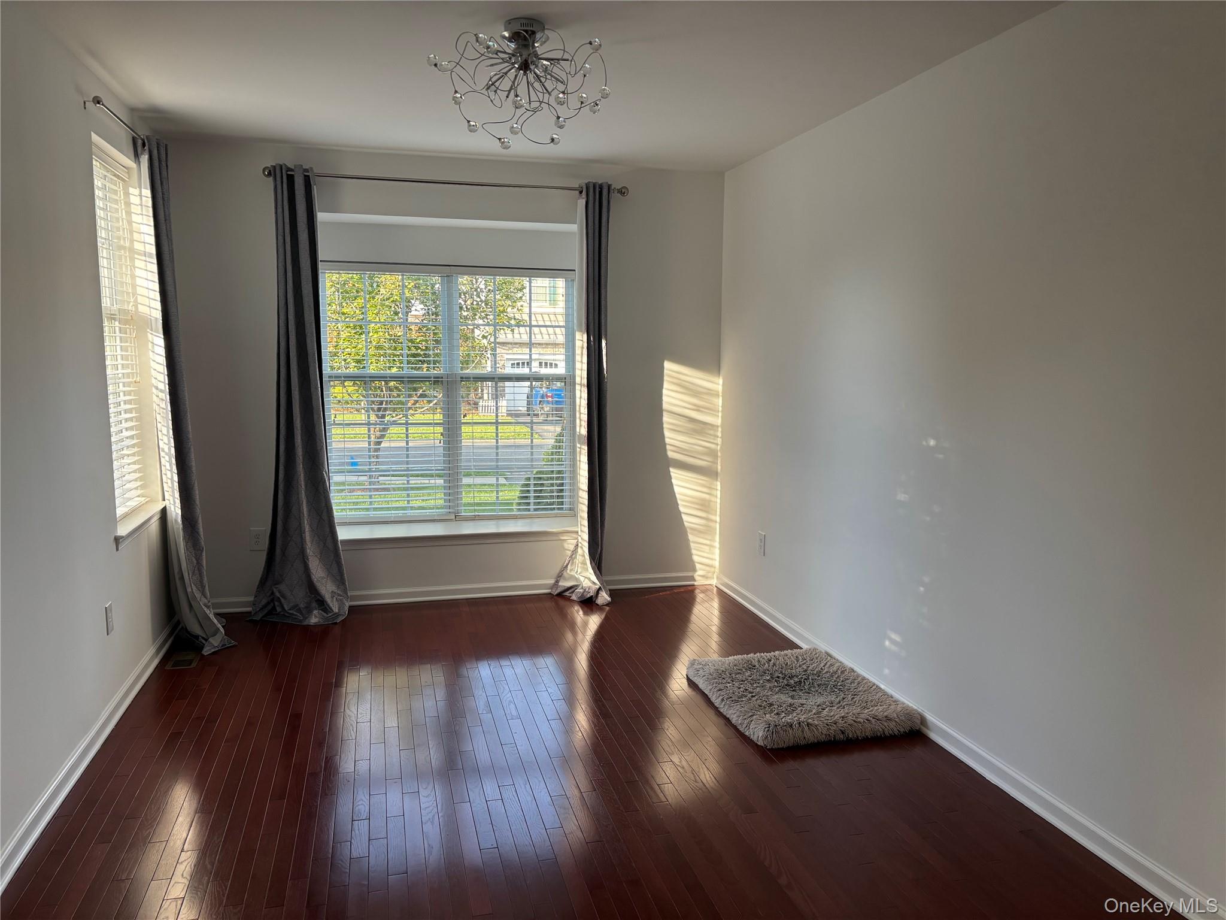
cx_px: 613
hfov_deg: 67.3
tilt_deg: -10.2
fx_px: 921
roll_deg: -3.0
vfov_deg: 53.1
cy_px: 460
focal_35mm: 26
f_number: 1.6
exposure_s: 1/120
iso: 100
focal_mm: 5.96
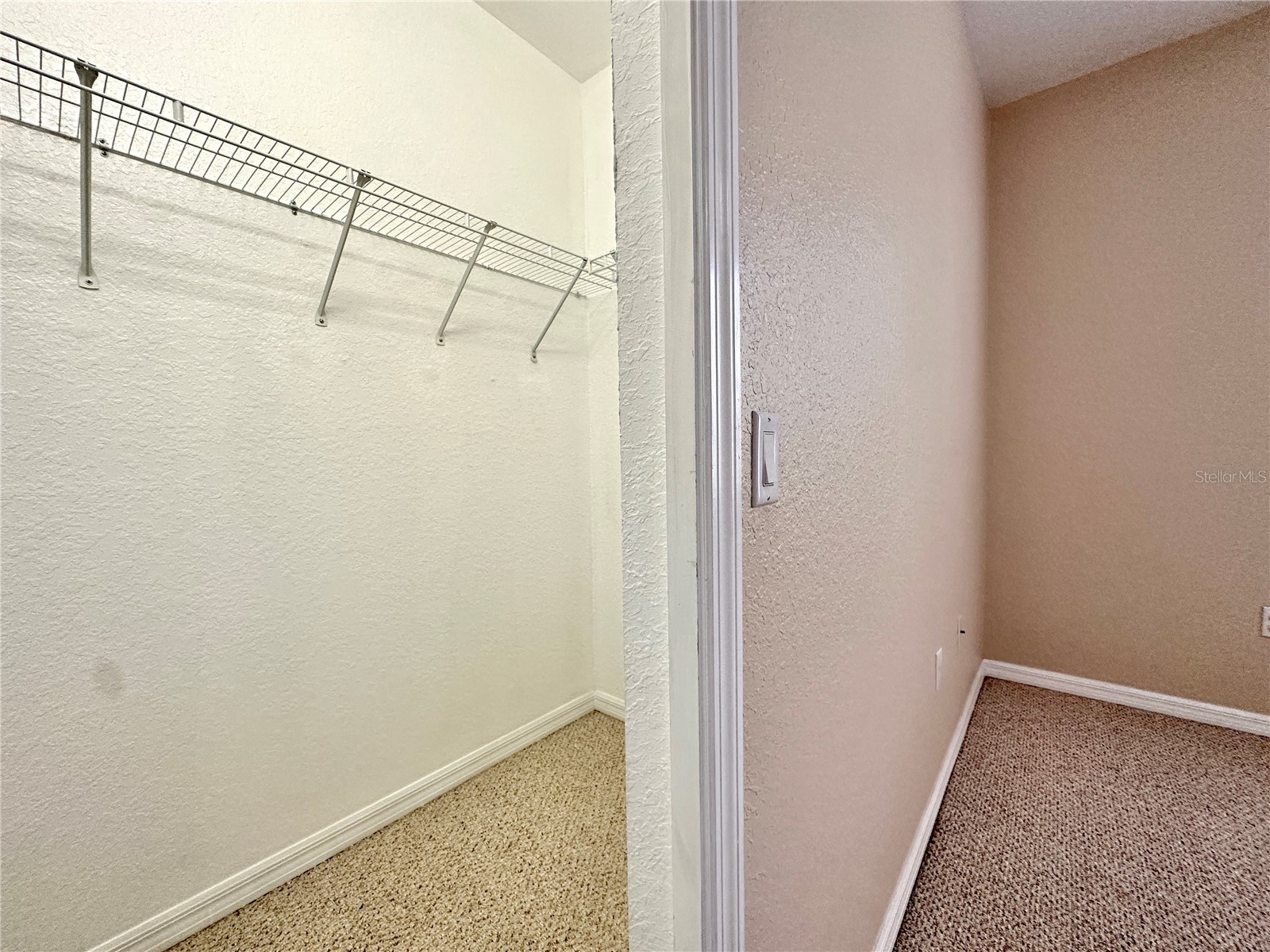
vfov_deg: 85.7
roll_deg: +1.4
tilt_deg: -2.6
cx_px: 635
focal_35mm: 14
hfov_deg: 102.1
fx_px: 514
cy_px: 476
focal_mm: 2.22
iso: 200
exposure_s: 1/120
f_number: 2.2
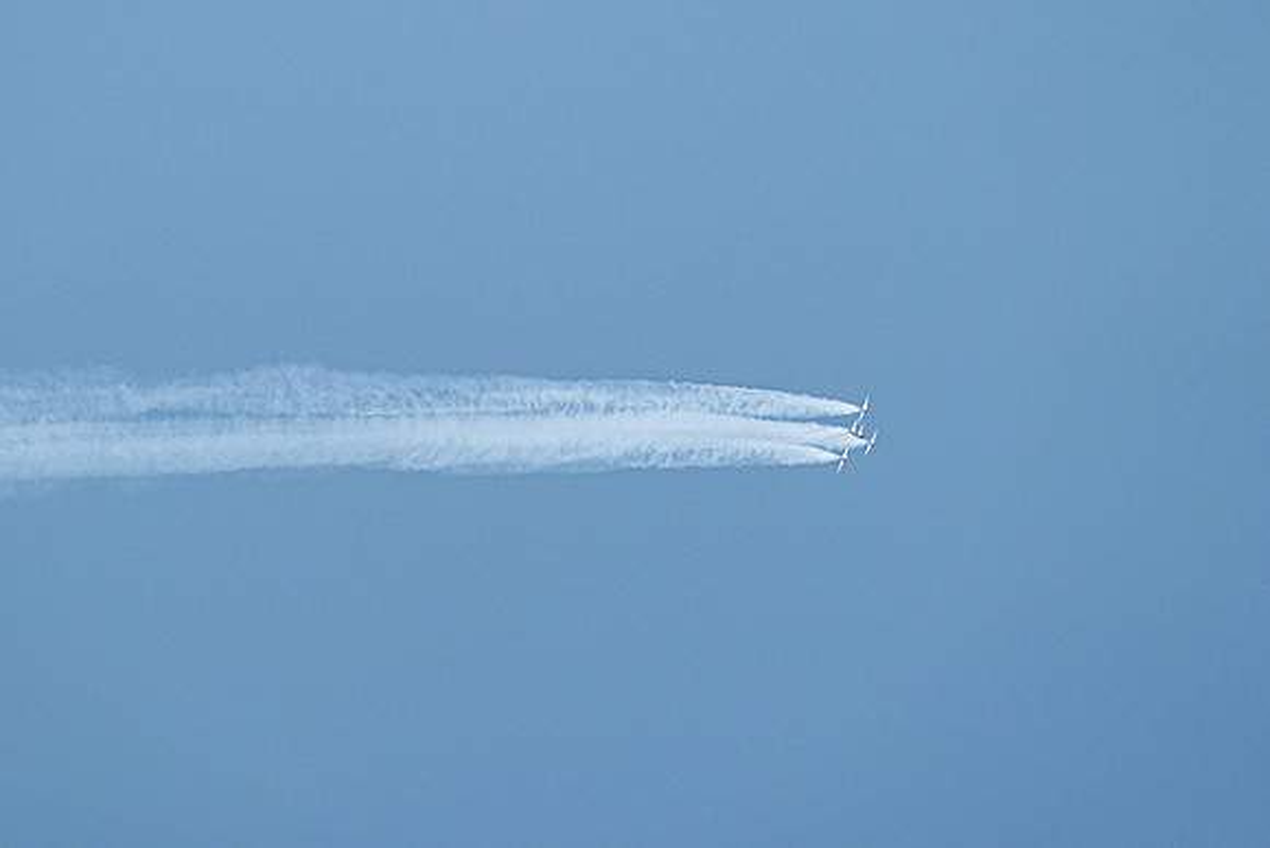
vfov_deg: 2.4
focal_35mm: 567
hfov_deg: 3.6
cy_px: 365
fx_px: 20006
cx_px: 528
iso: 800
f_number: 10
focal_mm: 400
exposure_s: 1/1600
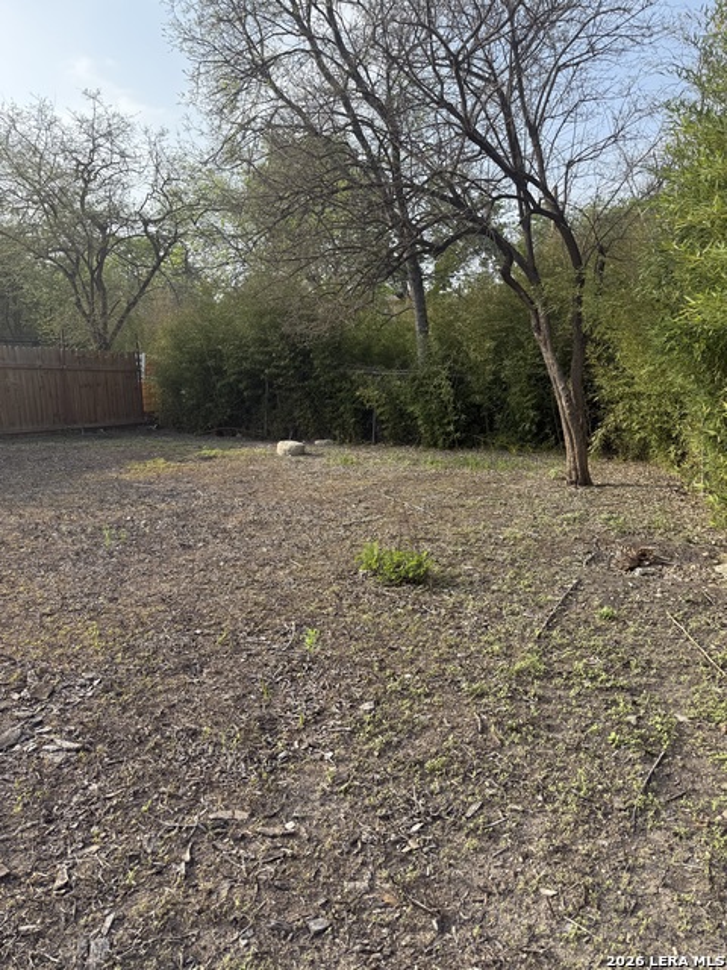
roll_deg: +0.6
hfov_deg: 56.8
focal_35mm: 24
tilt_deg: -9.3
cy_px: 485
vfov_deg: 71.6
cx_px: 364
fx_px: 672
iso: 100
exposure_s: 1/2299
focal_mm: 6.76
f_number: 1.78
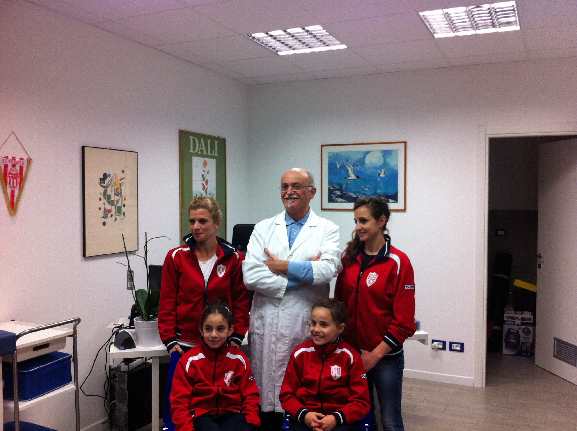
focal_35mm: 35
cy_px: 216
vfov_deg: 40.6
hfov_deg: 52.7
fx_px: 583
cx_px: 288
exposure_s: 1/50
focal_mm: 3.85
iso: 100
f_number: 2.8
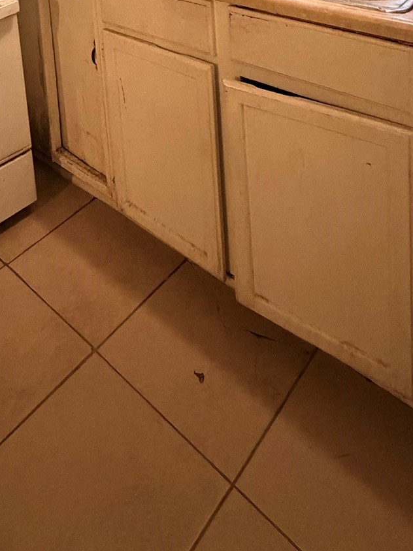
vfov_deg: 39.7
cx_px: 90
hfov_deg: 40.3
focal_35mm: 34
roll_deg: +4.5
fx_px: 541
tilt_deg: -7.9
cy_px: -102
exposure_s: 1/60
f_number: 2.2
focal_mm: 2.22
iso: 1250
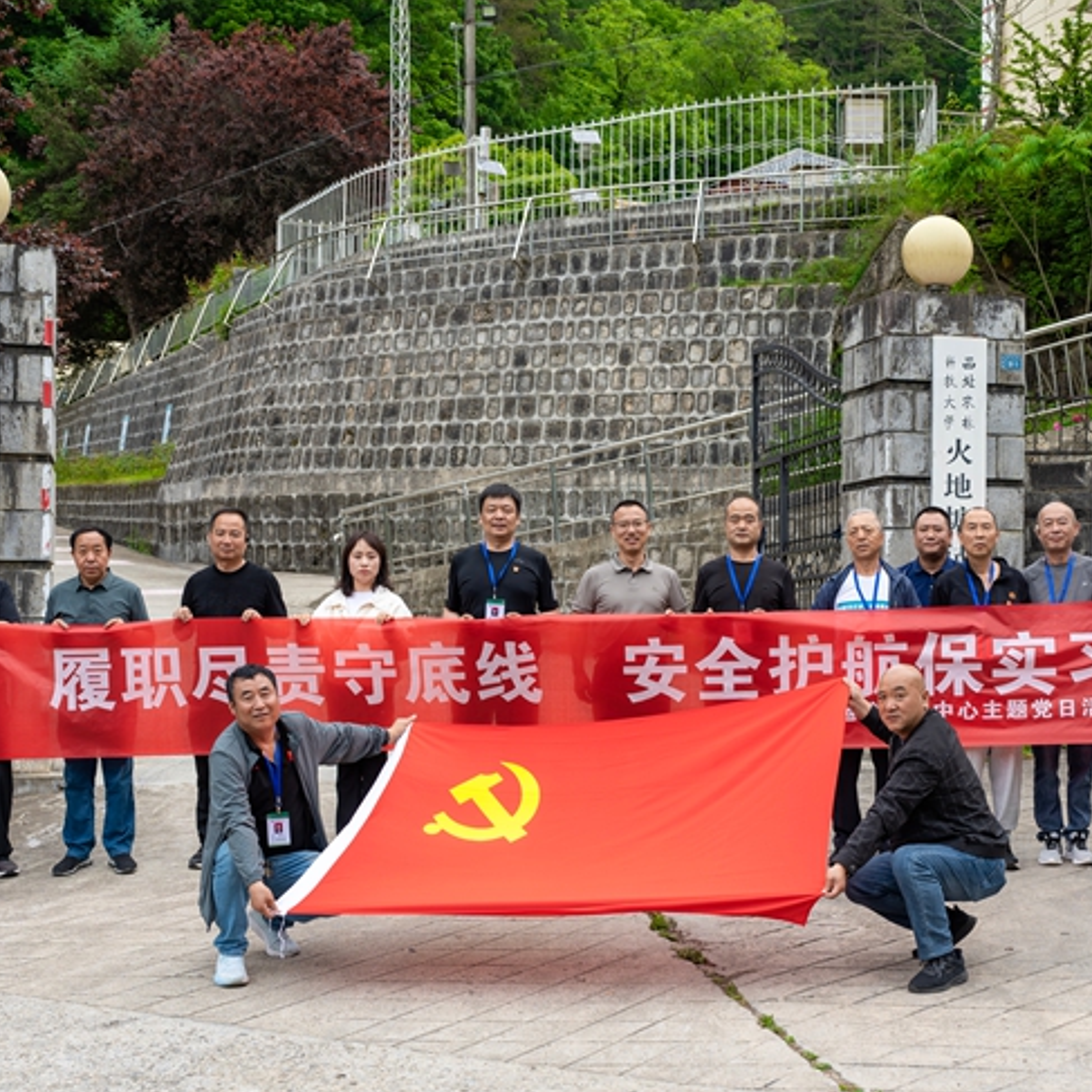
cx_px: 614
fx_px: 1892
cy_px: 548
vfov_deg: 32.2
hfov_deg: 32.2
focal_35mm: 53
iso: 100
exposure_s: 1/250
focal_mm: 38
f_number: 4.5
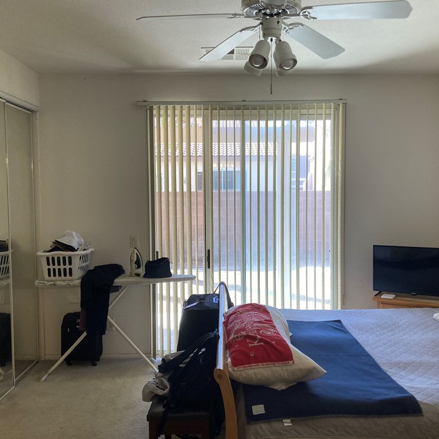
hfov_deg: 48.4
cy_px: 224
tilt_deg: -2.6
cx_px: 236
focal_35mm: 34
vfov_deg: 48.4
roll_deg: +0.9
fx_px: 488
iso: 64
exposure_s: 1/120
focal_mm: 3.99
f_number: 1.8
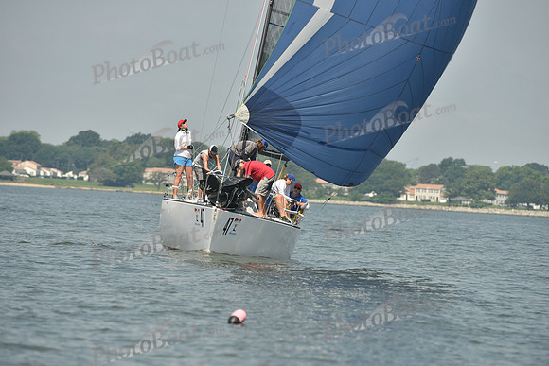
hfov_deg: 5.2
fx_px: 6101
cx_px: 274
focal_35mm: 400
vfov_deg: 3.4
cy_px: 183
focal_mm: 400
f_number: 7.1
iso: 320
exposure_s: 1/1250
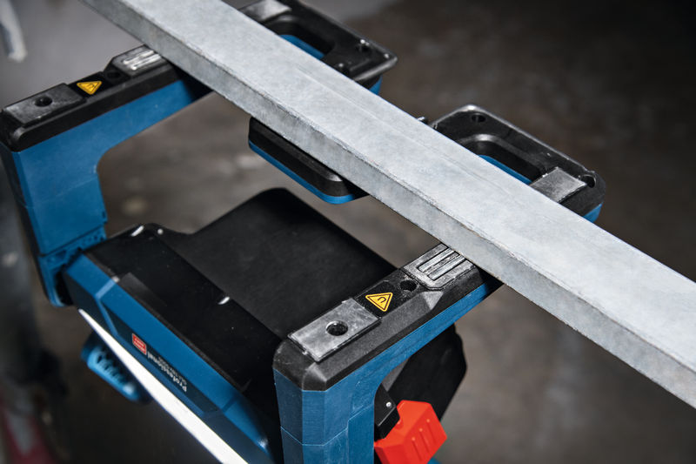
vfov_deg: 21.9
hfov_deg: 32.4
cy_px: 232
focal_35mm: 62
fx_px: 1198
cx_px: 348
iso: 320
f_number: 7.1
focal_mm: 62
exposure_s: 1/15
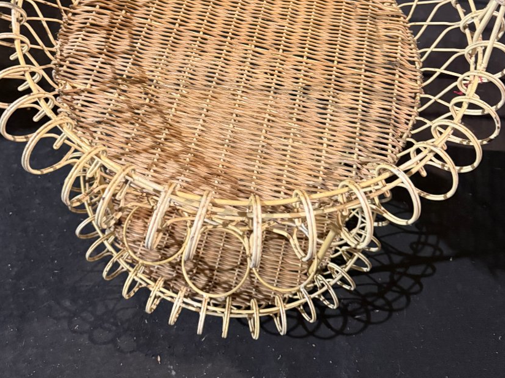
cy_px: 55
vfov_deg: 38.5
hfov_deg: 52.6
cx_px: 245
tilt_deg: -51.3
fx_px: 511
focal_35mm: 35
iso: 640
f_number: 1.78
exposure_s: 1/50
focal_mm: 6.76
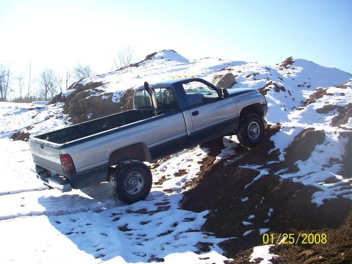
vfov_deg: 38.7
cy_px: 132
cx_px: 176
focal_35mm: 37
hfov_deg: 50.1
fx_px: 376
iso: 80
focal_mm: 6.2
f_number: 2.8
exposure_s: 1/656
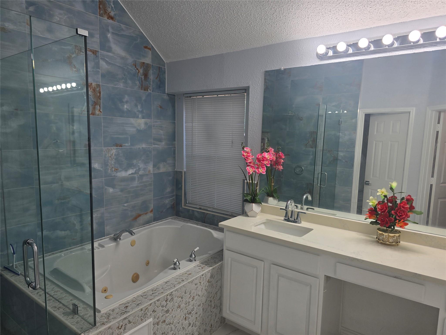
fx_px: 296
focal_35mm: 23
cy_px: 168
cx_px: 223
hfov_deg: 73.9
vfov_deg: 58.9
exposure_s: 1/120
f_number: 1.7
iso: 40
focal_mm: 6.3
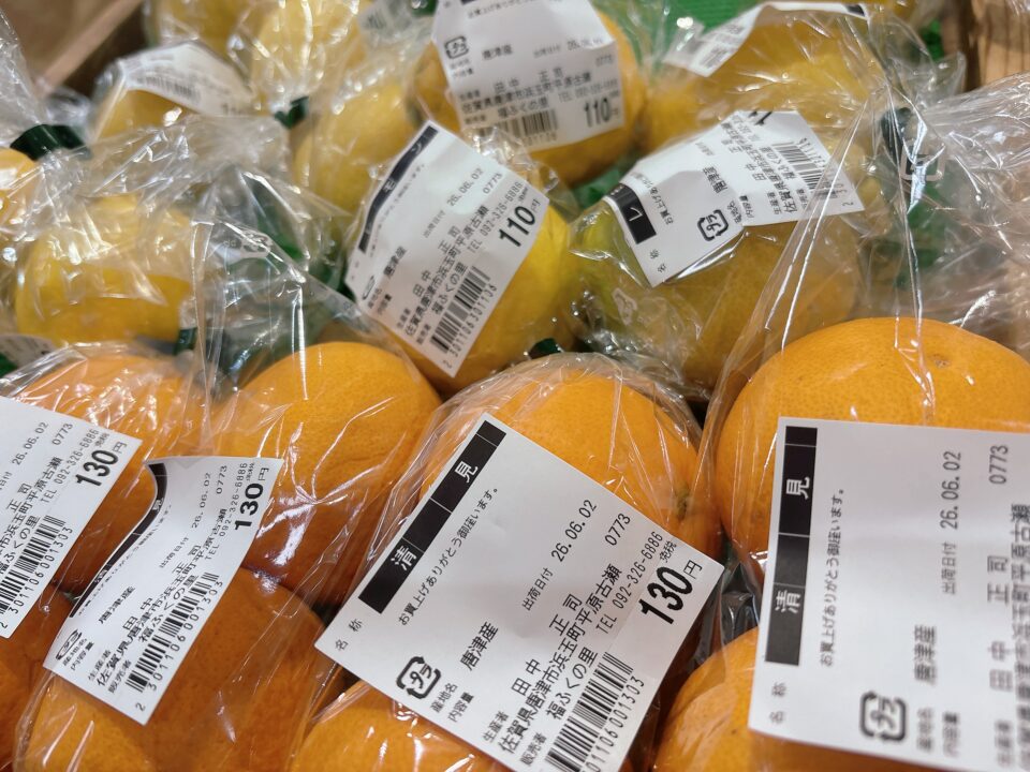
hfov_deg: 67.3
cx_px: 515
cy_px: 386
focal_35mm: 26
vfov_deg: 53.1
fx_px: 774
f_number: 1.6
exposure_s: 1/120
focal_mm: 5.96
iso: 125
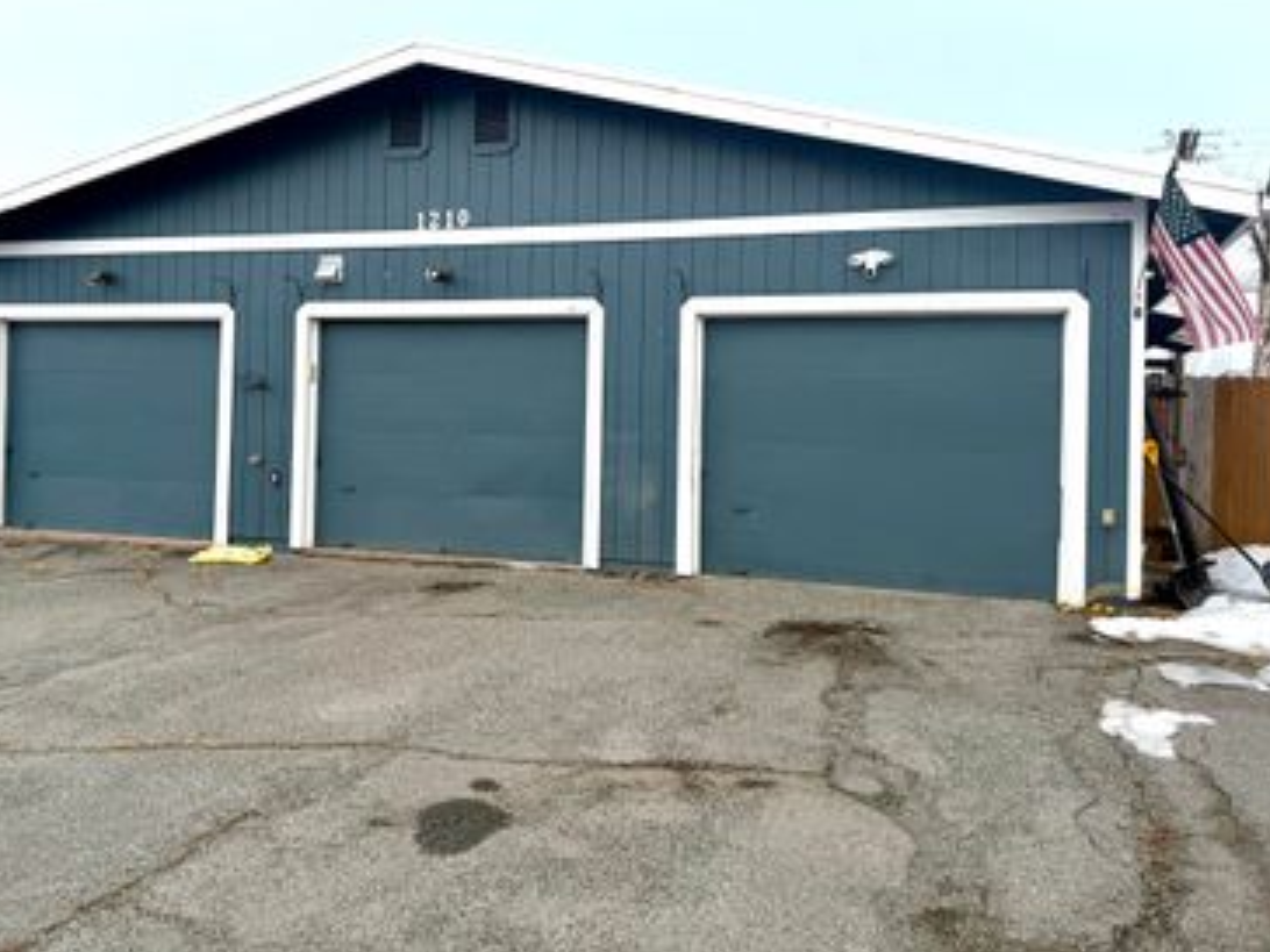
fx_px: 1211
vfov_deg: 42.7
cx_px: 558
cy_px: 382
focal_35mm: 33
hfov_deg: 55.2
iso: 64
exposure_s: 1/219
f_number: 1.78
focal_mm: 6.76
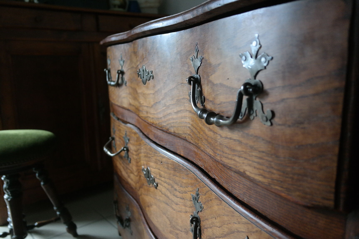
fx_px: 299
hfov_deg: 61.9
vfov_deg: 43.6
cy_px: 120
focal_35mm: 30
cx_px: 180
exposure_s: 1/40
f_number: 3.5
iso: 1600
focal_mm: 20
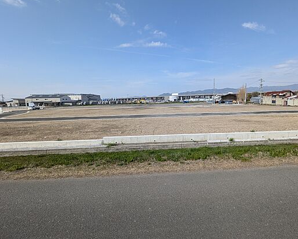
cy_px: 111
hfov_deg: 92.2
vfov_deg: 80.3
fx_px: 141
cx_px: 174
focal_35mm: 16
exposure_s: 1/1658
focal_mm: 1.83
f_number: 2.2
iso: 54
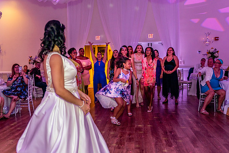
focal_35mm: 39
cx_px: 105
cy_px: 91
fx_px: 247
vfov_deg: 34.3
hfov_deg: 49.7
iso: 1000
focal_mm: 32
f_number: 2.8
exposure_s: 1/125
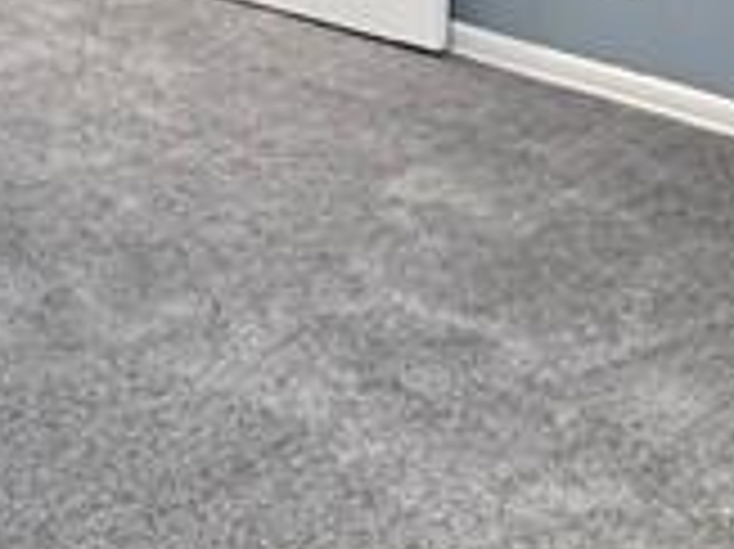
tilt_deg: -6.9
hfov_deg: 22.3
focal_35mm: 88
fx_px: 1865
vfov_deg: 14.9
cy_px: -396
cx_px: 333
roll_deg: -1.5
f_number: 2.2
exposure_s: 1/120
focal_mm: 2.22
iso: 250
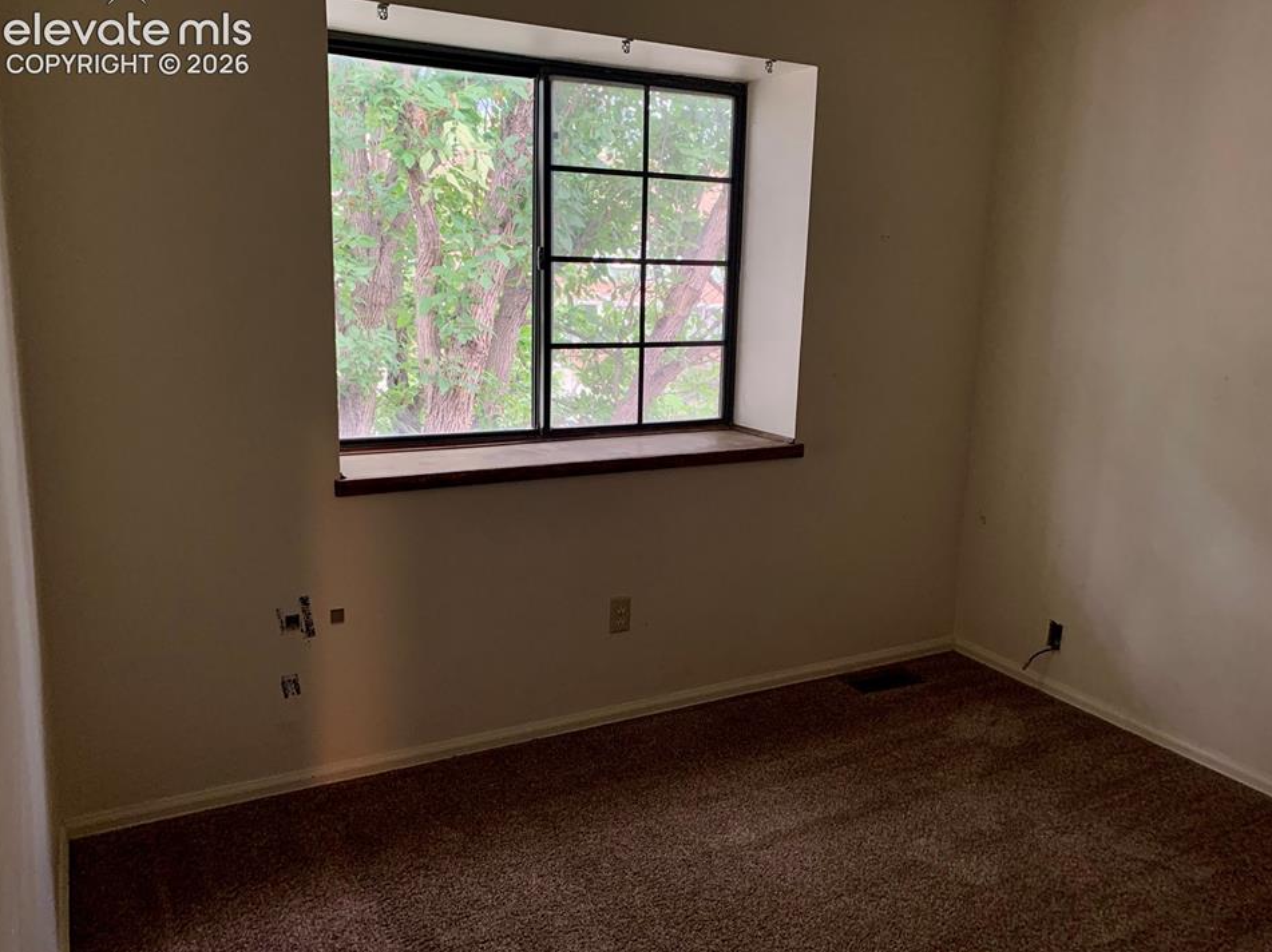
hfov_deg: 63.4
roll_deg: -2.7
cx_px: 675
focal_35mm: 28
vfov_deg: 49.7
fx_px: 1028
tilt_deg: -10.1
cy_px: 469
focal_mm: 4.25
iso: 100
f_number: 1.8
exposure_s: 1/101
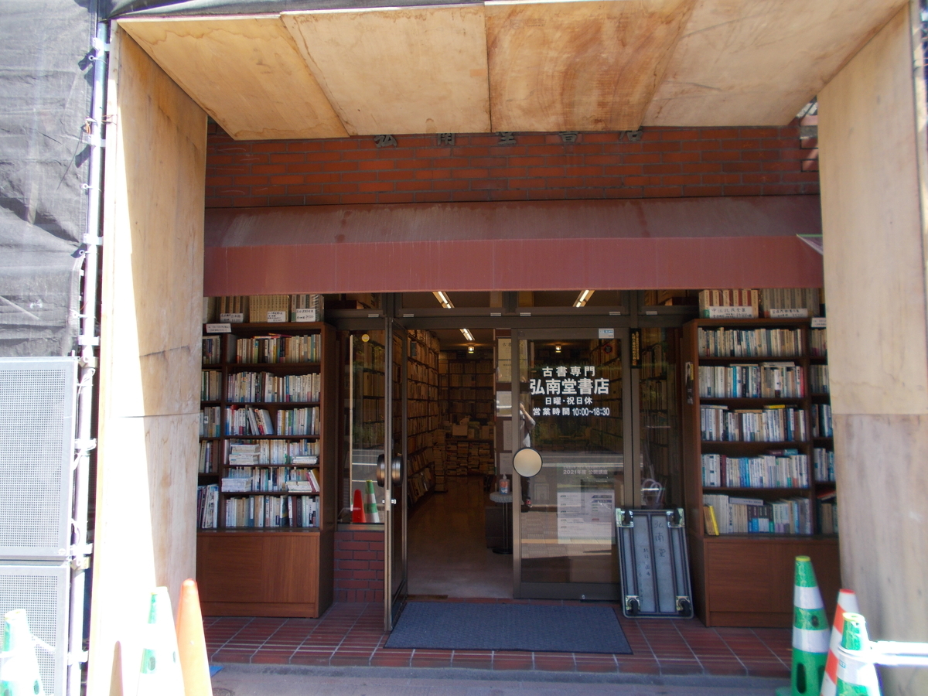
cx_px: 464
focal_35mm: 26
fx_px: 697
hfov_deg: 67.3
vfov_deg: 53.1
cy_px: 348
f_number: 3.2
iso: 80
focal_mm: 4.6
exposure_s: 1/125
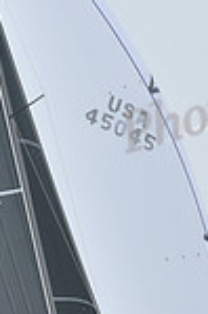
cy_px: 238
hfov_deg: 1.8
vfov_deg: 2.6
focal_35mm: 780
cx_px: 14
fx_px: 6775
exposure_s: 1/1000
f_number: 7.1
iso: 320
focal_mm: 200
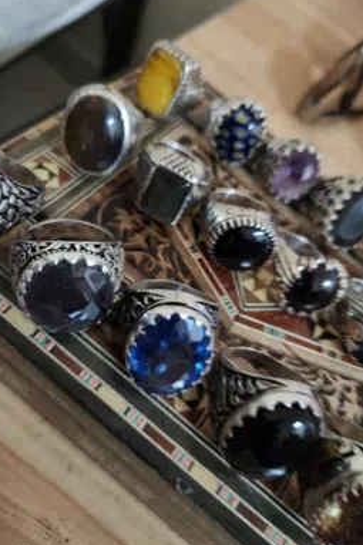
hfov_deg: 51.2
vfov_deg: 71.5
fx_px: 378
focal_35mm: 25
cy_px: 277
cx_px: 168
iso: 1250
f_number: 1.8
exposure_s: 1/25
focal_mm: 5.4
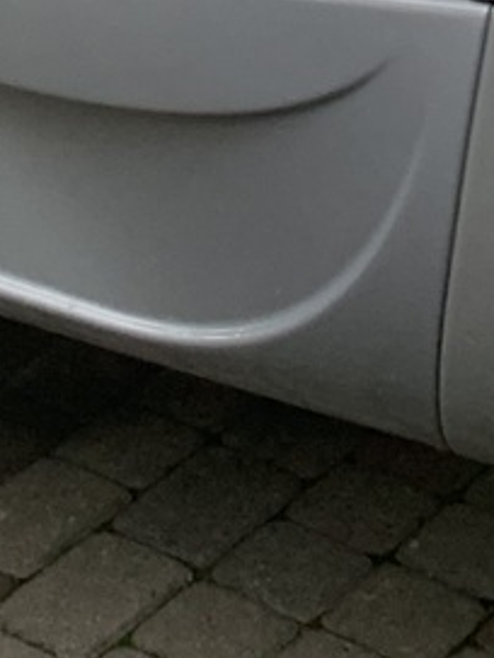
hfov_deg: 9.7
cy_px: -1200
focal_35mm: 153
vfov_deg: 10.2
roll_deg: +0.5
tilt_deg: -0.3
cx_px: 119
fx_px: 2911
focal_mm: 4.25
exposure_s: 1/121
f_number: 1.8
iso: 80
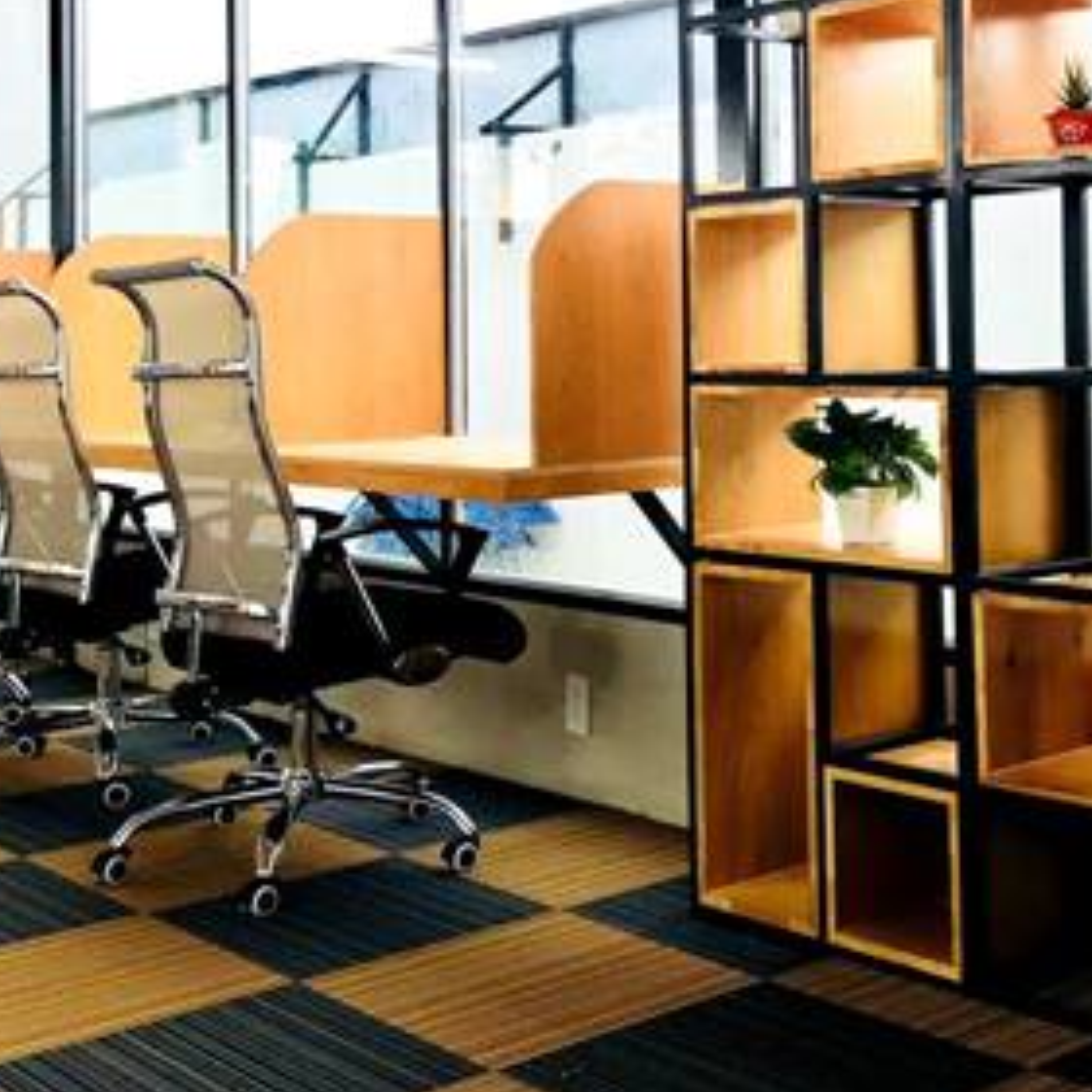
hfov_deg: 31.9
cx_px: 733
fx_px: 1892
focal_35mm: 53
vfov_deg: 31.7
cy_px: 296
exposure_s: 1/100
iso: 40
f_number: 1.8
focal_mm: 3.99
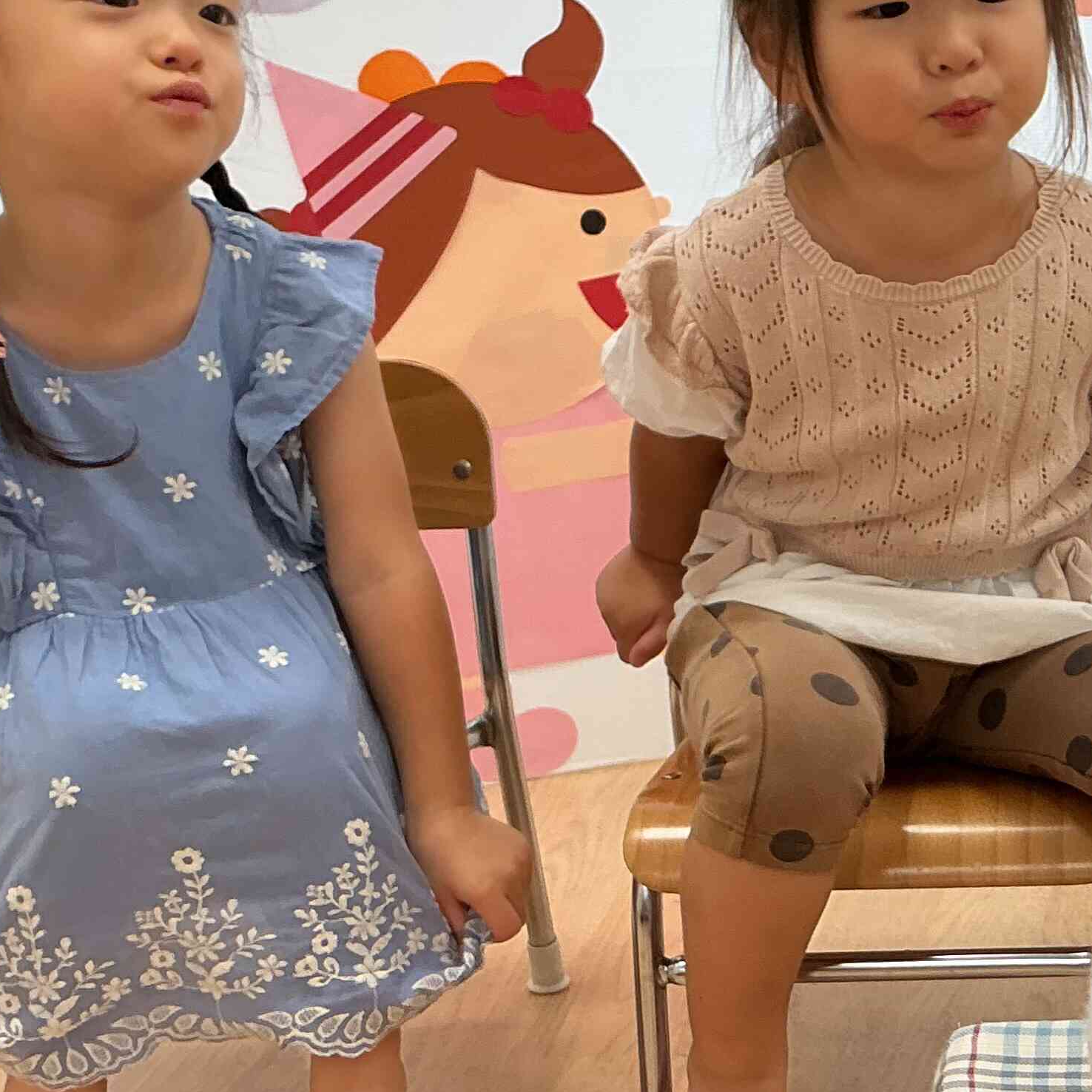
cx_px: 1280
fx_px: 2498
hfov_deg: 22.8
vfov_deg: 24.6
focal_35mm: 70
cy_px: 491
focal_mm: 3
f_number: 1.8
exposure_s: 1/120
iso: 32
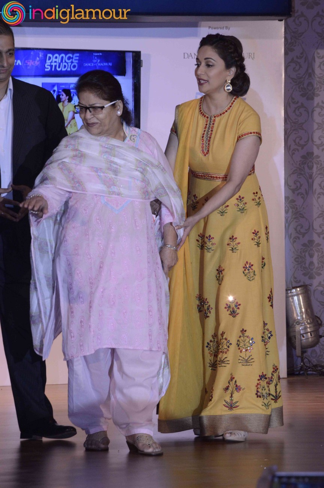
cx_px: 162
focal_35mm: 158
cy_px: 244
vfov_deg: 13.1
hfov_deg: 8.7
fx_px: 2131
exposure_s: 1/200
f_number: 11
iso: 1600
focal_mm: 105
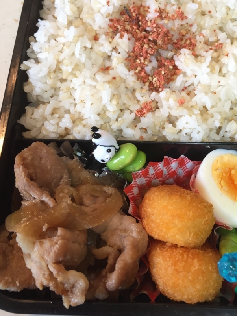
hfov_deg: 38.5
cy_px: 146
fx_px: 338
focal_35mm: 37
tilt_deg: -66.4
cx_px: 143
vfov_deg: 50.1
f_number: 2.2
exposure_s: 1/30
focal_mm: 4.15
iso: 80
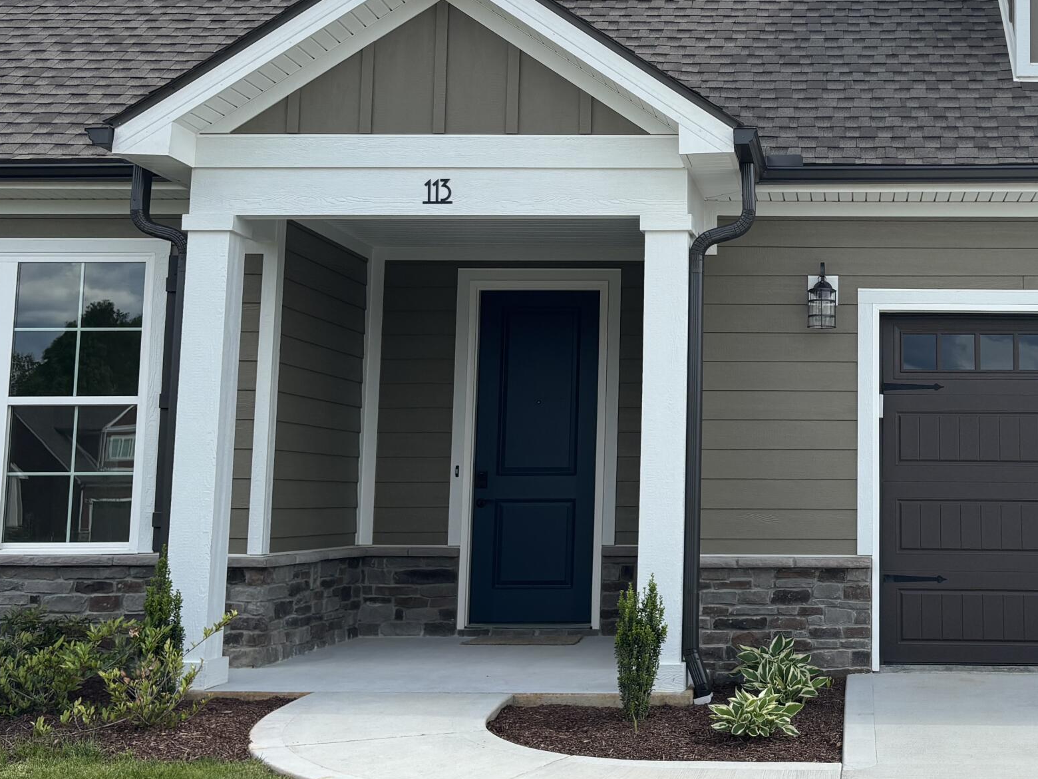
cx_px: 829
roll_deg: -0.4
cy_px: 299
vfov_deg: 29.0
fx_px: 1499
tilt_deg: +7.4
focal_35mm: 50
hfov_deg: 36.9
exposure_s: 1/2062
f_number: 1.6
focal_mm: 5.96
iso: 50
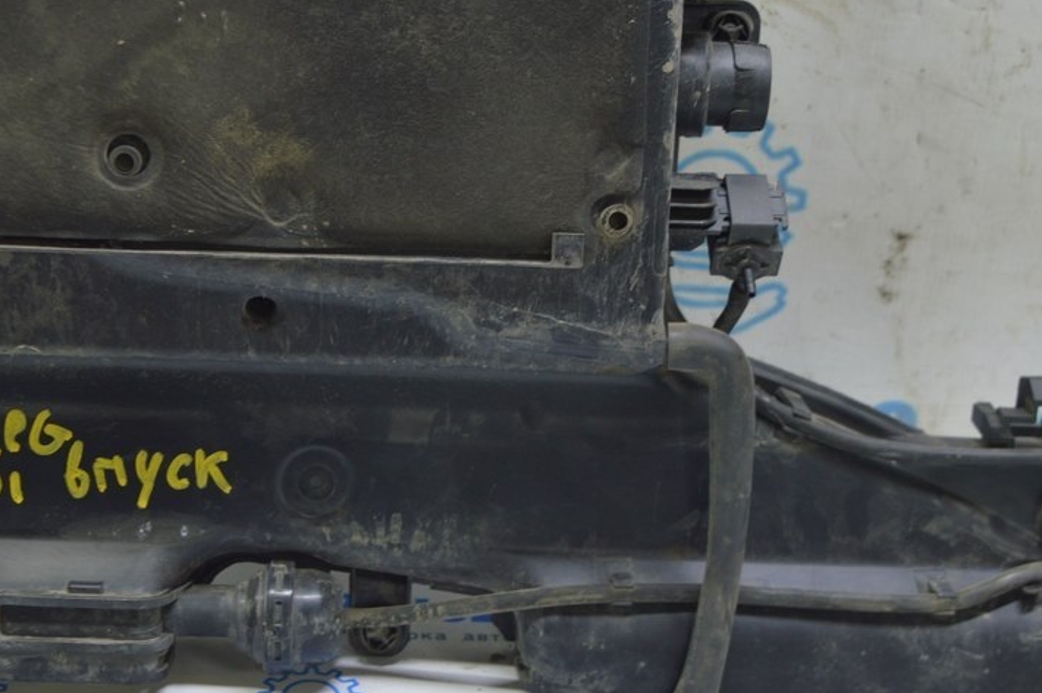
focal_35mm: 76
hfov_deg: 26.6
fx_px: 2190
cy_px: 444
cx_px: 345
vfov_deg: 17.9
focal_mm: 35
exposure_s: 1/20
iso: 400
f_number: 5.6
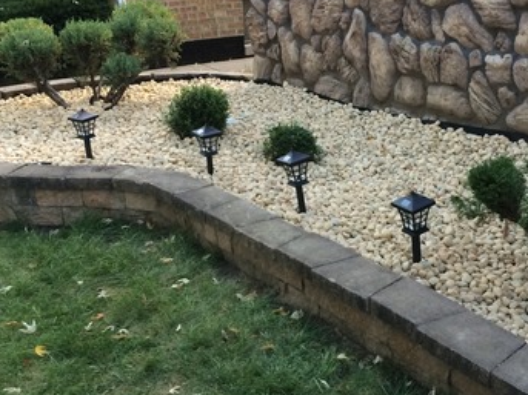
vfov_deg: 26.0
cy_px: 161
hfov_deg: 34.1
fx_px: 854
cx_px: 343
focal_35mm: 56
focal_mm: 4.12
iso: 32
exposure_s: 1/30
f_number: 2.2
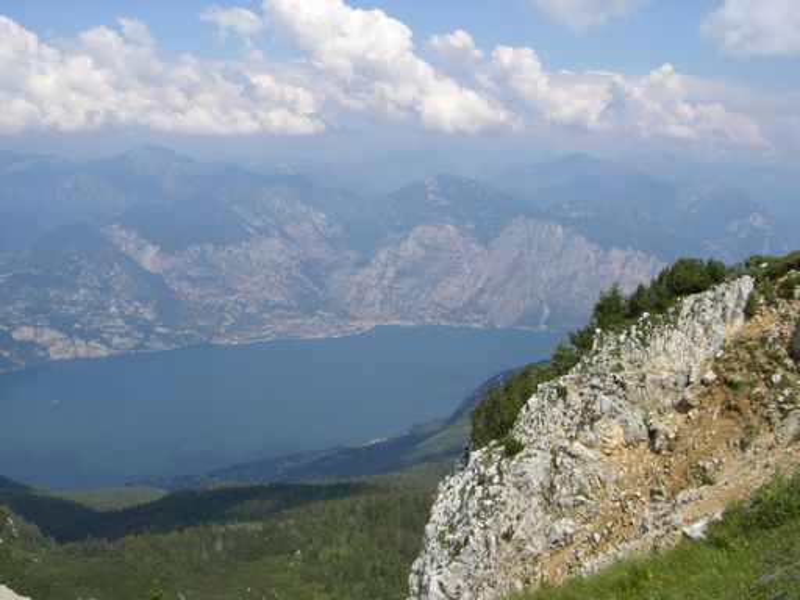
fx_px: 878
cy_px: 300
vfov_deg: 37.7
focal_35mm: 38
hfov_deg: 49.0
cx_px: 400
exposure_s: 1/800
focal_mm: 6.2
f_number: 4.3
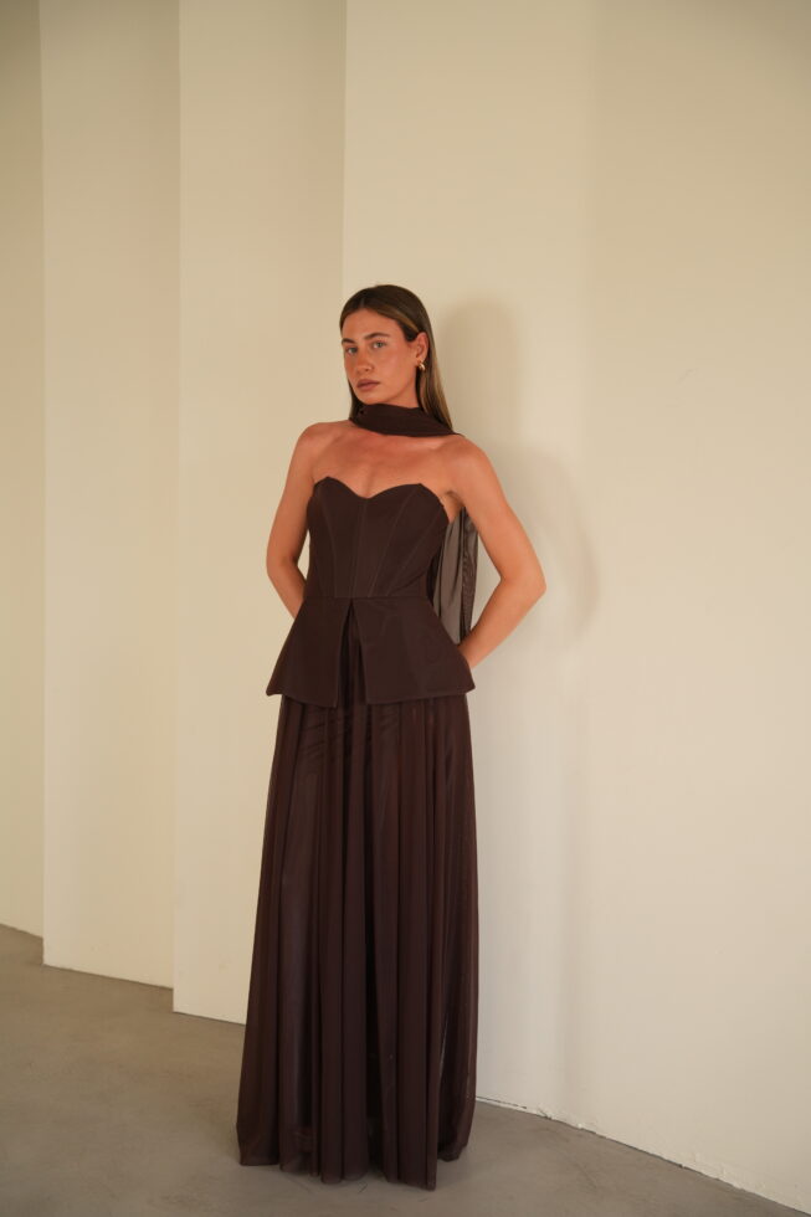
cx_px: 406
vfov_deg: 42.7
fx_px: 1558
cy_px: 608
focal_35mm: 46
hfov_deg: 29.2
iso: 400
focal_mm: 46.1
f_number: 4
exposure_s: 1/125
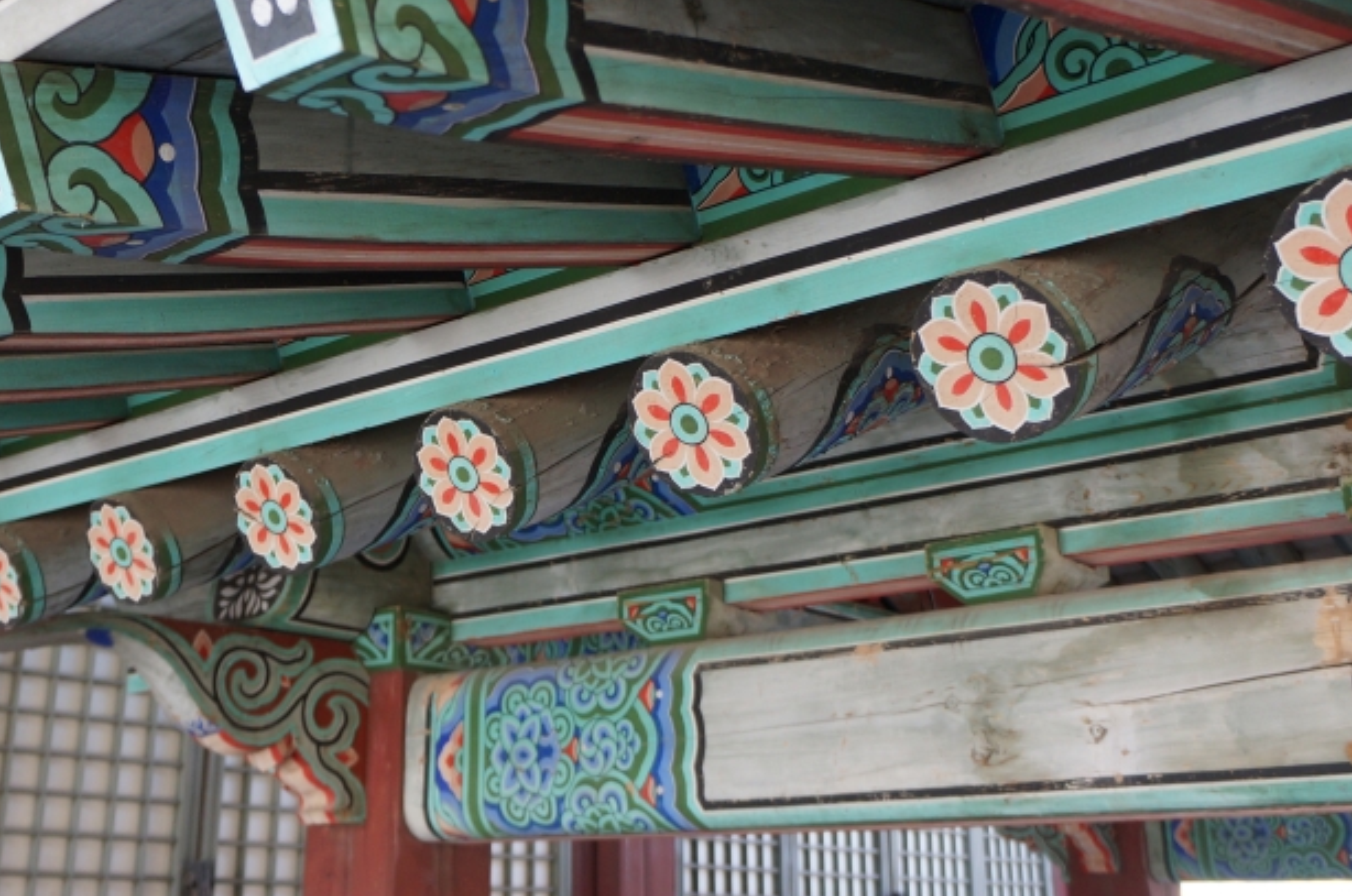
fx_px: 1649
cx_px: 577
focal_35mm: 44
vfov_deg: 30.1
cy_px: 271
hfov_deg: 44.4
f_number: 4
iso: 320
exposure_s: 1/160
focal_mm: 18
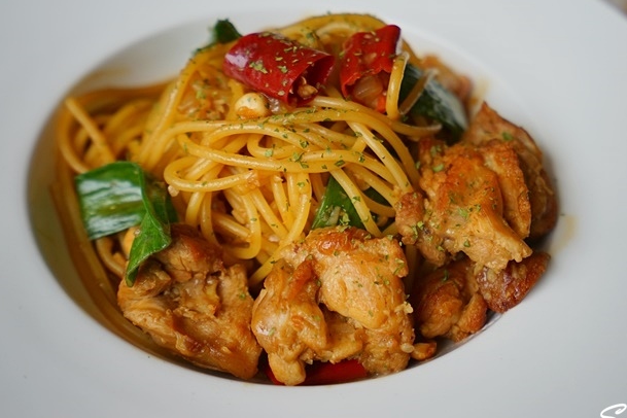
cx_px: 371
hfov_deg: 42.6
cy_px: 173
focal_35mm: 46
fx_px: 801
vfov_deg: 29.2
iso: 100
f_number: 4
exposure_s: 1/125
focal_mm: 35
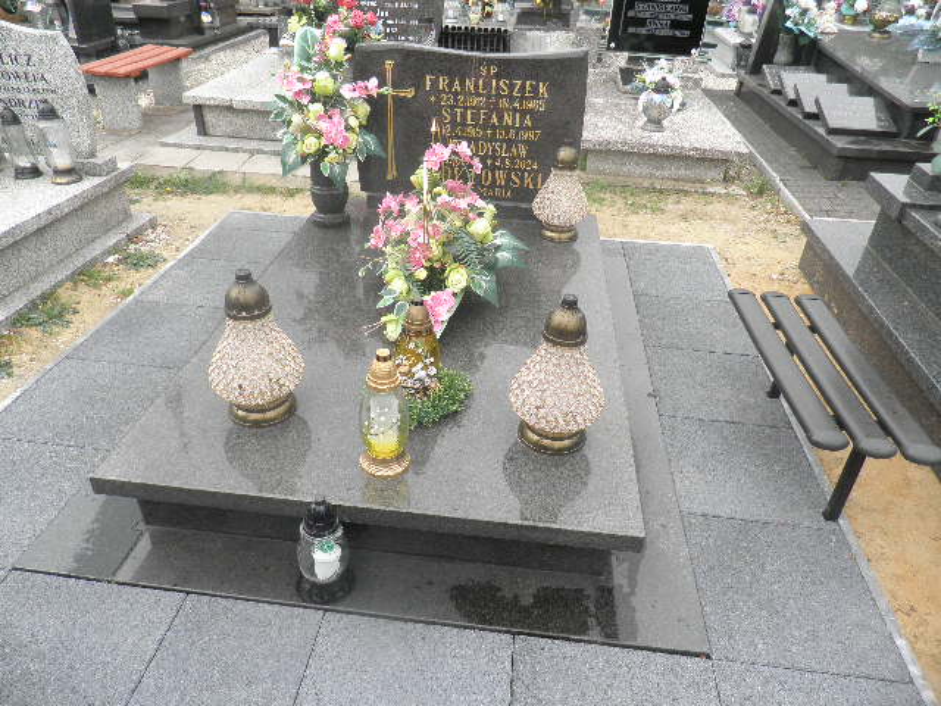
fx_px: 652
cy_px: 353
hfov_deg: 71.6
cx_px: 470
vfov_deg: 56.8
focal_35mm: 24
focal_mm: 4.3
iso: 64
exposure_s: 1/100
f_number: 3.3
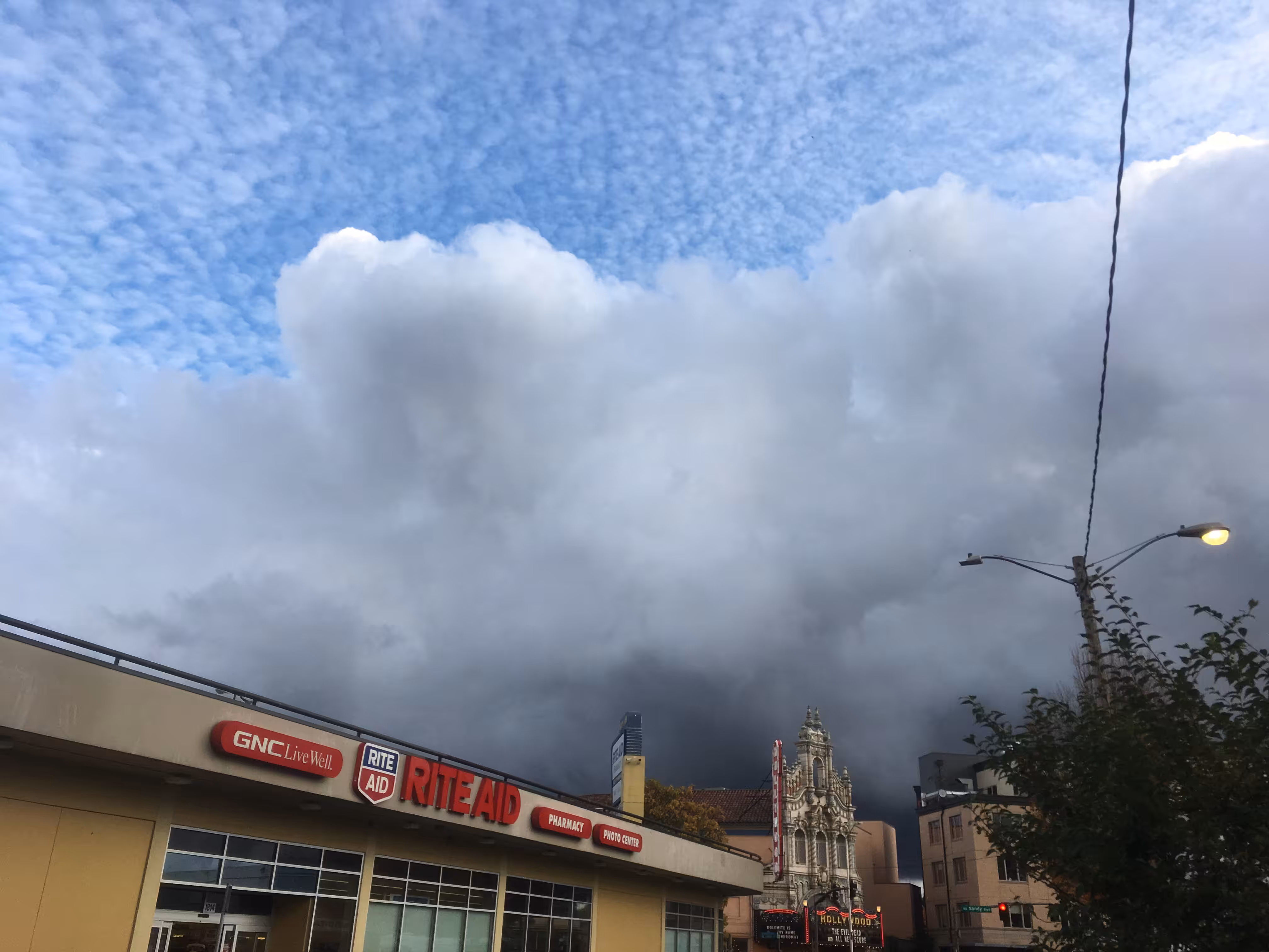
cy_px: 476
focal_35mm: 29
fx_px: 1063
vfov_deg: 48.2
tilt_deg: +21.9
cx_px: 634
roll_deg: -0.8
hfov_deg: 61.7
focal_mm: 4.15
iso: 25
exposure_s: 1/475
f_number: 2.2
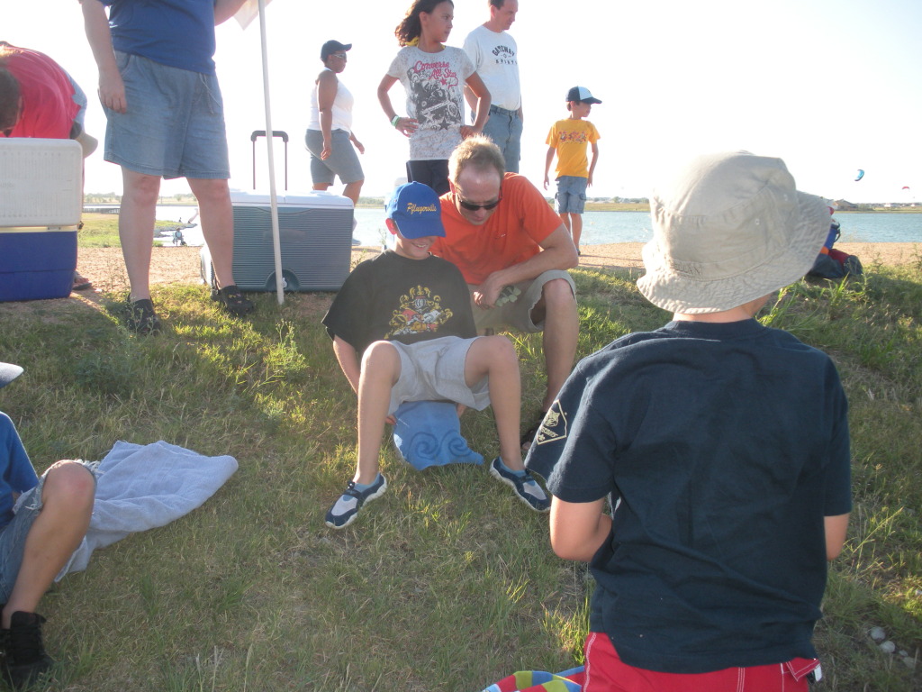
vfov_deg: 39.7
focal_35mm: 36
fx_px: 959
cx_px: 461
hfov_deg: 51.4
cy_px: 346
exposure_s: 1/260
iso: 88
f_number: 3.5
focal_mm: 6.3
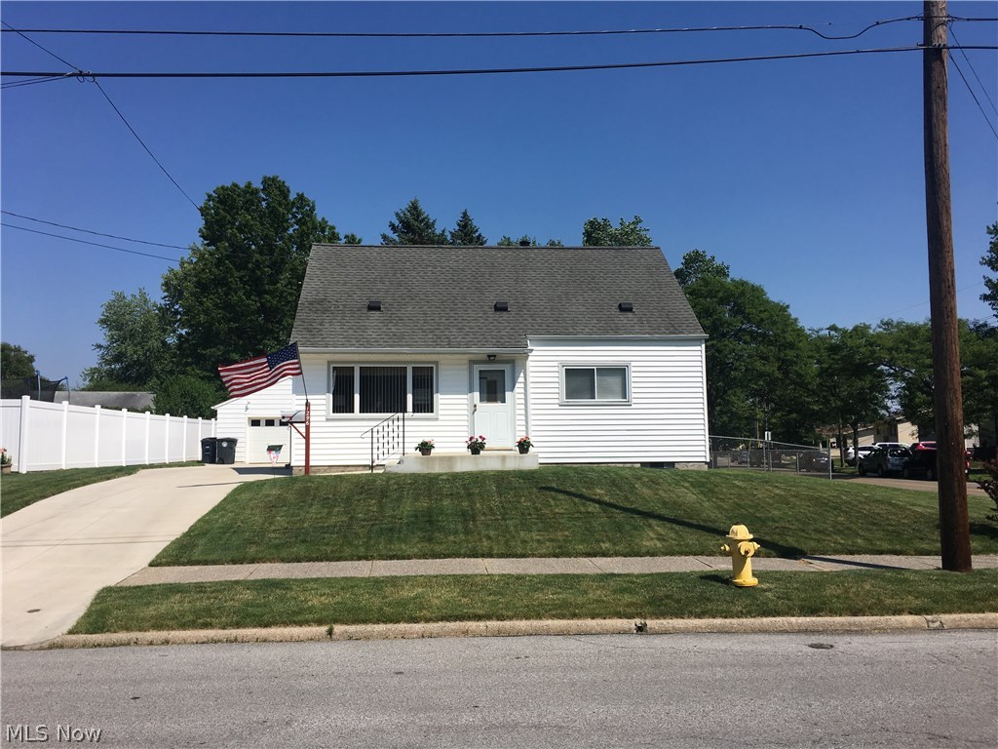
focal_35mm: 29
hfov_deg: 61.7
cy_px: 374
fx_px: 836
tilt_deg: +5.2
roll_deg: +0.3
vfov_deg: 48.2
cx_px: 499
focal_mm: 4.15
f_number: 2.2
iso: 25
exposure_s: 1/2747
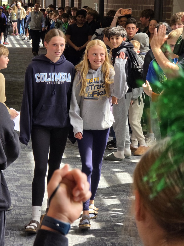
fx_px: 815
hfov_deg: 12.9
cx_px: 92
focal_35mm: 115
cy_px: 123
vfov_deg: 17.1
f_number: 3.4
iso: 160
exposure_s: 1/120
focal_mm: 18.6
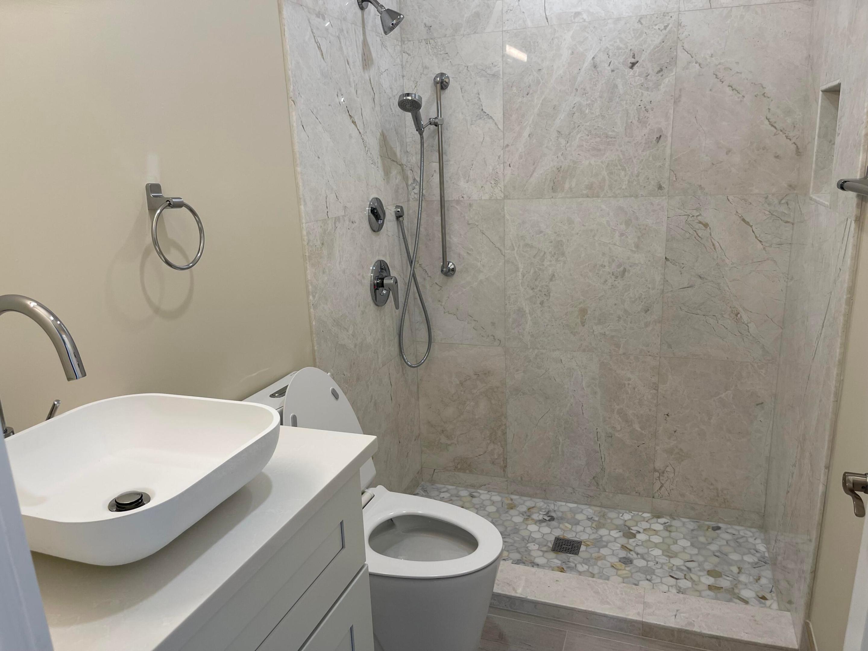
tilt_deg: -15.1
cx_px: 434
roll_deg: +2.7
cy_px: 326
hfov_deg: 67.3
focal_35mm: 26
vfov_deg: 53.1
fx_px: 652
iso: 50
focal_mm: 5.1
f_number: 1.6
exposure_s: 1/120
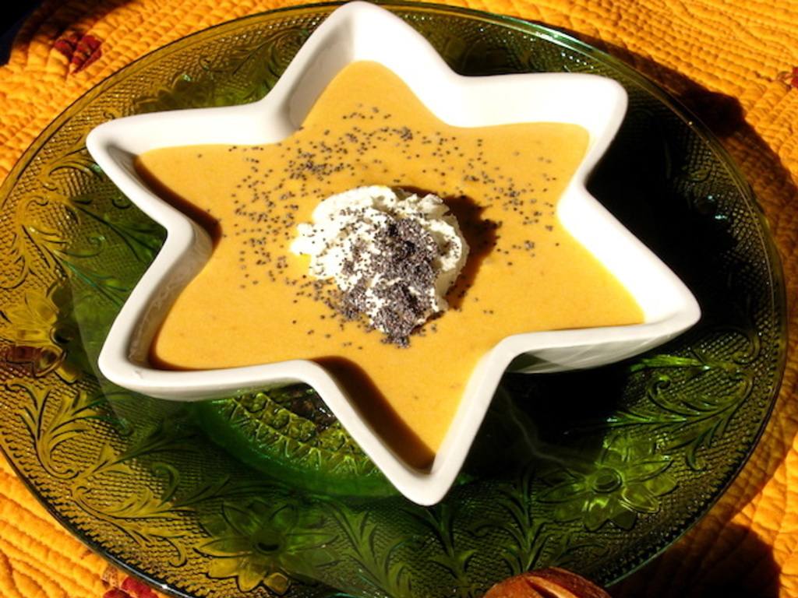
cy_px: 299
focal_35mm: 72
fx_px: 1660
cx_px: 399
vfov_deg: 20.4
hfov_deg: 27.0
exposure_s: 1/542
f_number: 6.3
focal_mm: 14.9
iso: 79
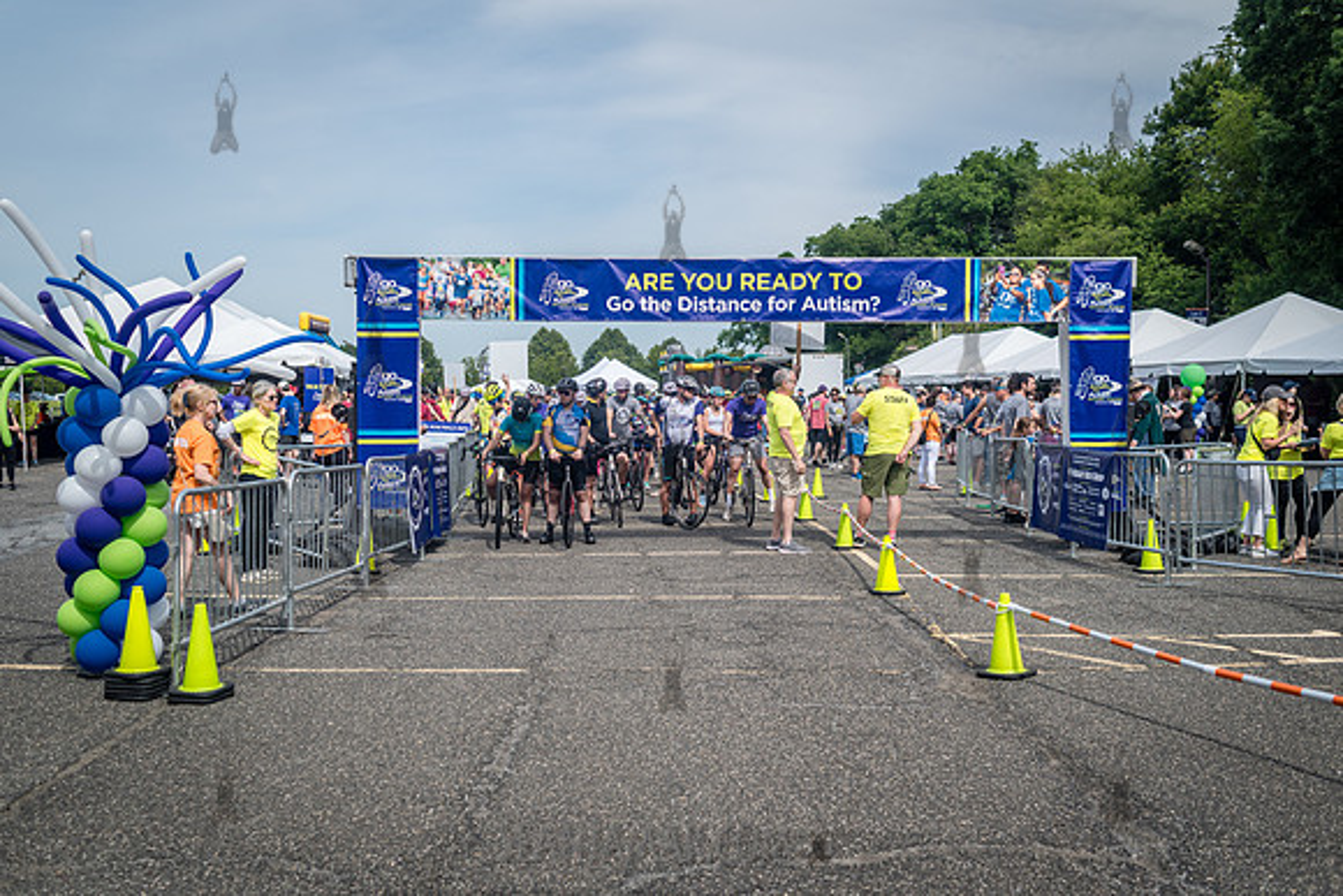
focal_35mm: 36
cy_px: 448
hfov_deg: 53.5
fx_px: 1332
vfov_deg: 37.2
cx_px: 672
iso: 200
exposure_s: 1/2500
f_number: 4
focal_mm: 35
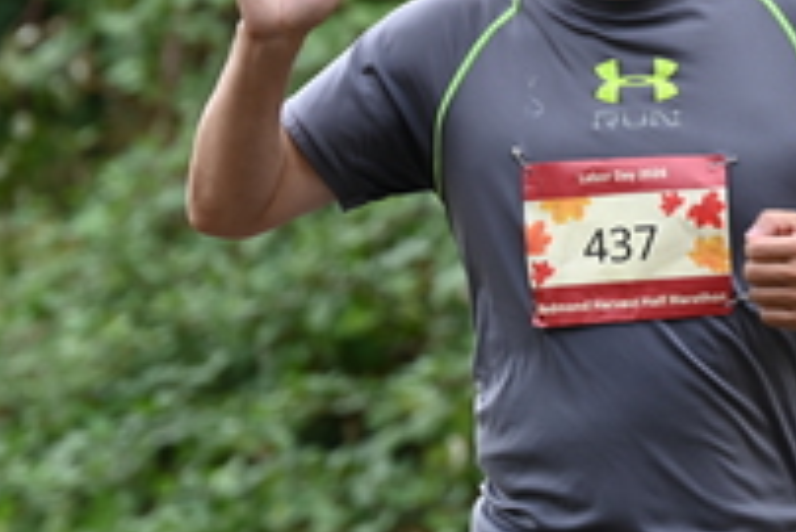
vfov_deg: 2.5
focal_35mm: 544
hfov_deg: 3.8
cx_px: 595
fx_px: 12037
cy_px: 223
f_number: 6.3
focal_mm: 200
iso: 400
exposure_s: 1/320
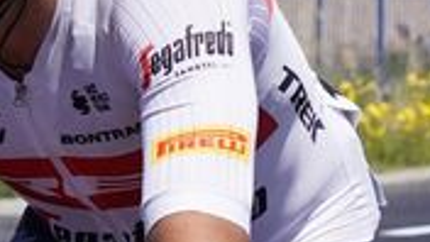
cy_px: 533
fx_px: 5712
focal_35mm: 501
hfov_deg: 4.2
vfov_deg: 2.4
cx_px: 972
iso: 800
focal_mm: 70
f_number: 8
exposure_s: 1/2500
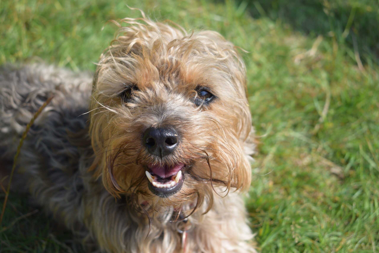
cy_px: 126
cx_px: 190
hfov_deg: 35.1
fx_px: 600
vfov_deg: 23.8
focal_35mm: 57
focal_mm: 38
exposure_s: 1/640
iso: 200
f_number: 4.8
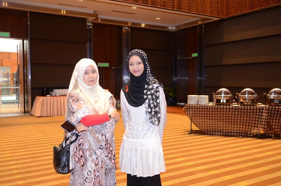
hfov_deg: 55.2
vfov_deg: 38.2
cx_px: 140
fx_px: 269
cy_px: 93
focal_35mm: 34
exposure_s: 1/60
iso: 1600
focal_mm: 23
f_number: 2.8
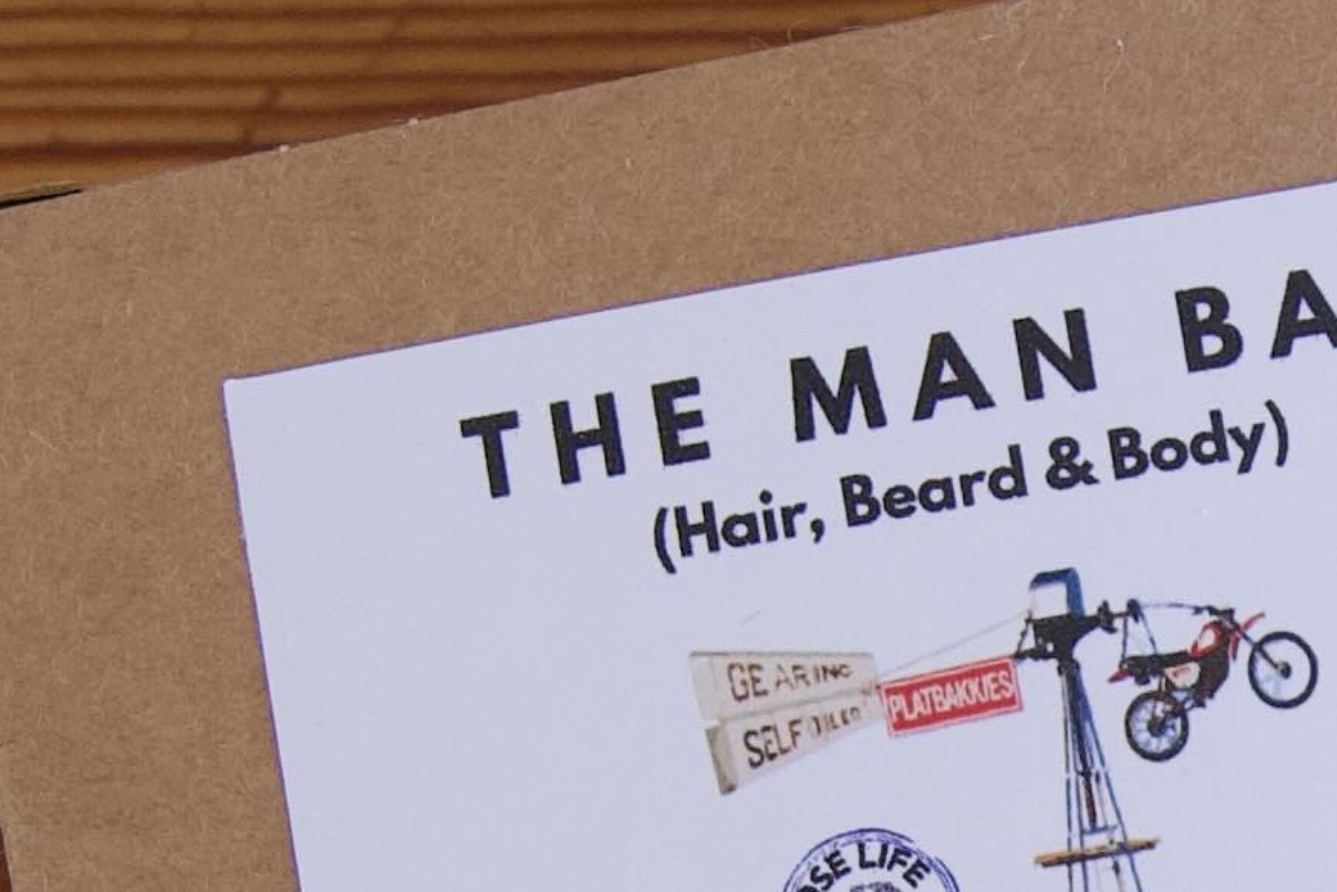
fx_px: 7651
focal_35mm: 206
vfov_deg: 6.6
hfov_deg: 9.8
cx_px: 1813
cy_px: 1183
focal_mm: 20
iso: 500
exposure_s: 1/160
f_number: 4
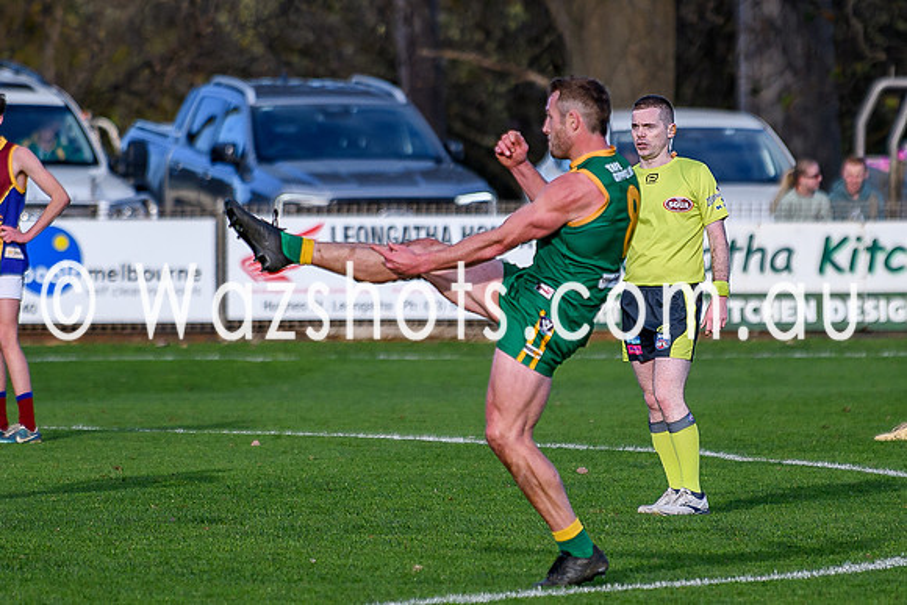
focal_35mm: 705
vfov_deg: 2.0
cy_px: 298
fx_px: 17777
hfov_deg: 2.9
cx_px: 503
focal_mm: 200
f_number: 2.8
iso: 160
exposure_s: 1/1600
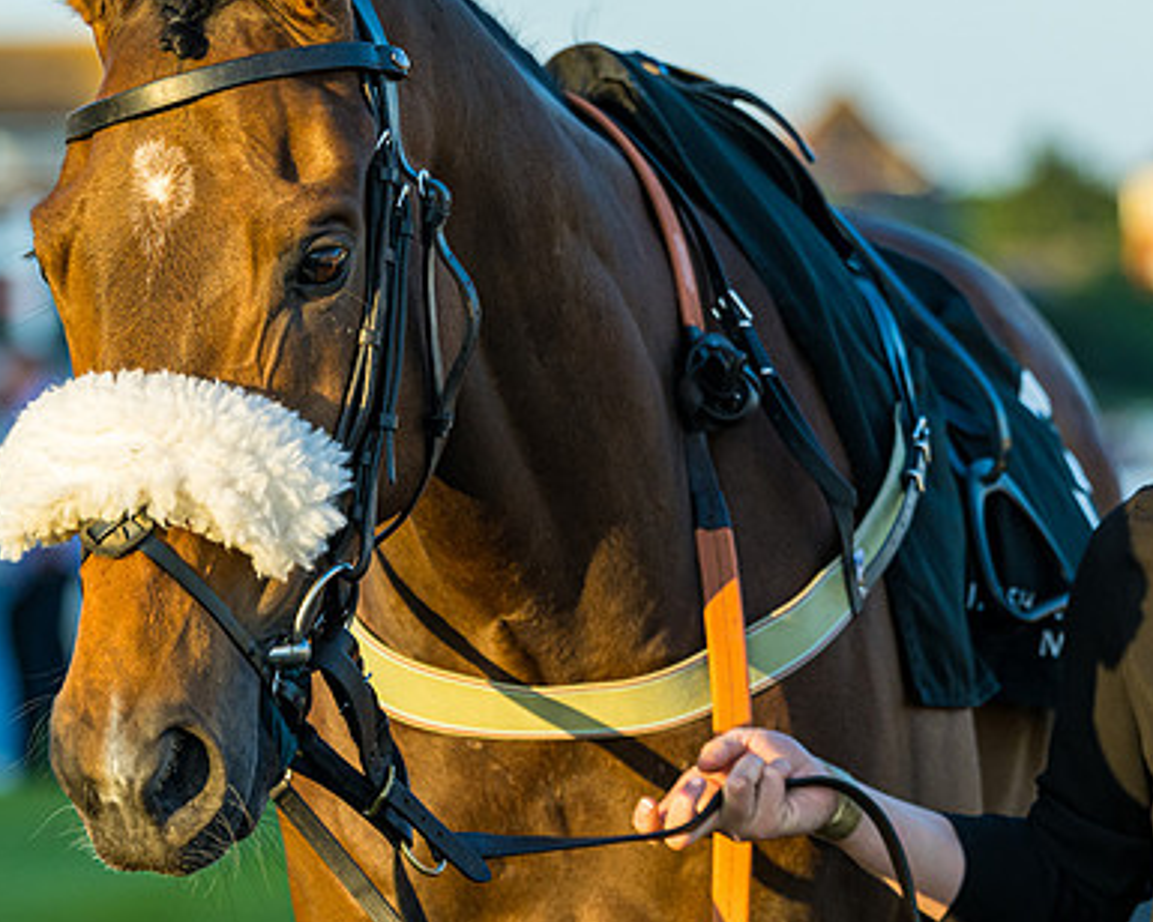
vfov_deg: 5.3
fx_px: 9896
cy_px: 461
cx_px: 761
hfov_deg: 6.7
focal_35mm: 290
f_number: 4
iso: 400
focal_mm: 145
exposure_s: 1/640
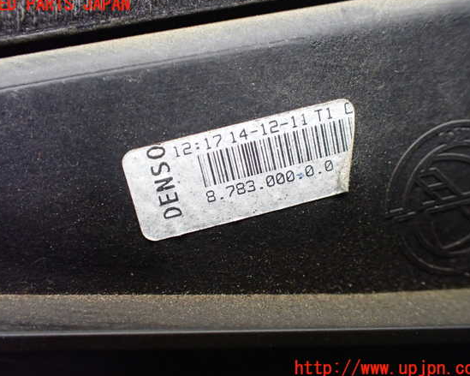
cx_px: 231
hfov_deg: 55.7
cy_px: 187
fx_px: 445
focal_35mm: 32
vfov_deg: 45.8
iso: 800
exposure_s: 1/125
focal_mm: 5.4
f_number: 2.3
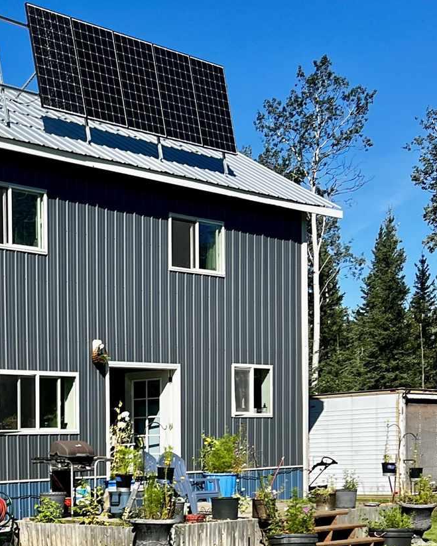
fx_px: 1148
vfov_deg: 25.7
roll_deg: +1.4
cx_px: -66
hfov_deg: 20.4
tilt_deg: -3.7
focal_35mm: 71
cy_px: 518
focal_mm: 5.7
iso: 50
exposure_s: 1/3704
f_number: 1.5
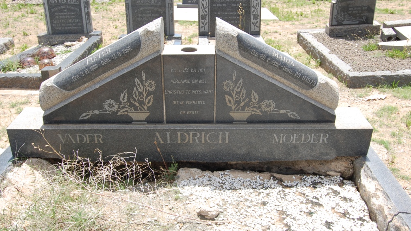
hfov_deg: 54.6
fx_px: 398
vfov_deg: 32.3
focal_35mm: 37
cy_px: 99
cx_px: 204
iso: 200
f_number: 8
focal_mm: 23
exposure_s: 1/250
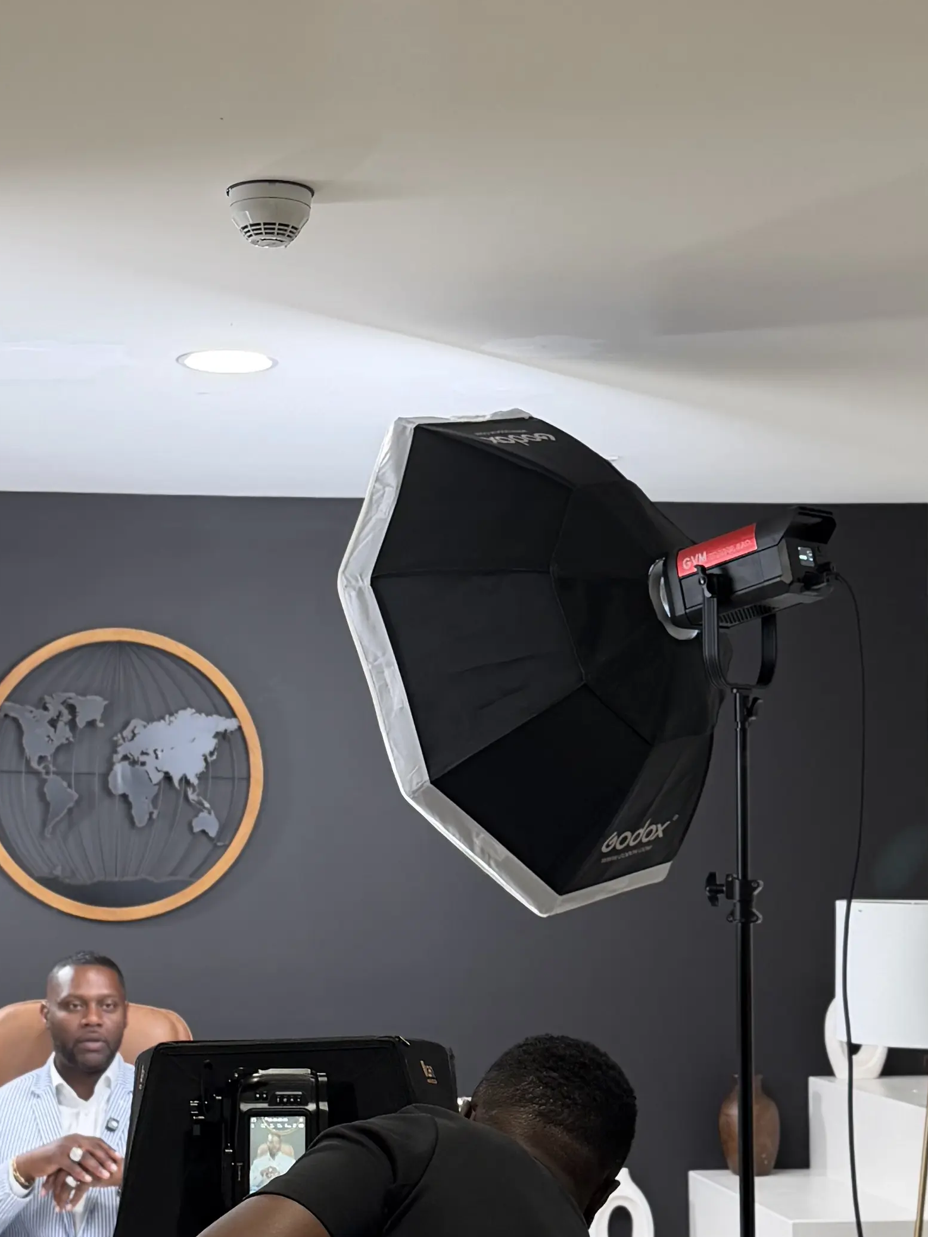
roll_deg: -0.1
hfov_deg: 22.2
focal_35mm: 66
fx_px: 2359
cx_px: 362
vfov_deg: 29.2
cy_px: 811
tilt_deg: +2.4
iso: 125
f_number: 1.78
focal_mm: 6.76
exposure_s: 1/60
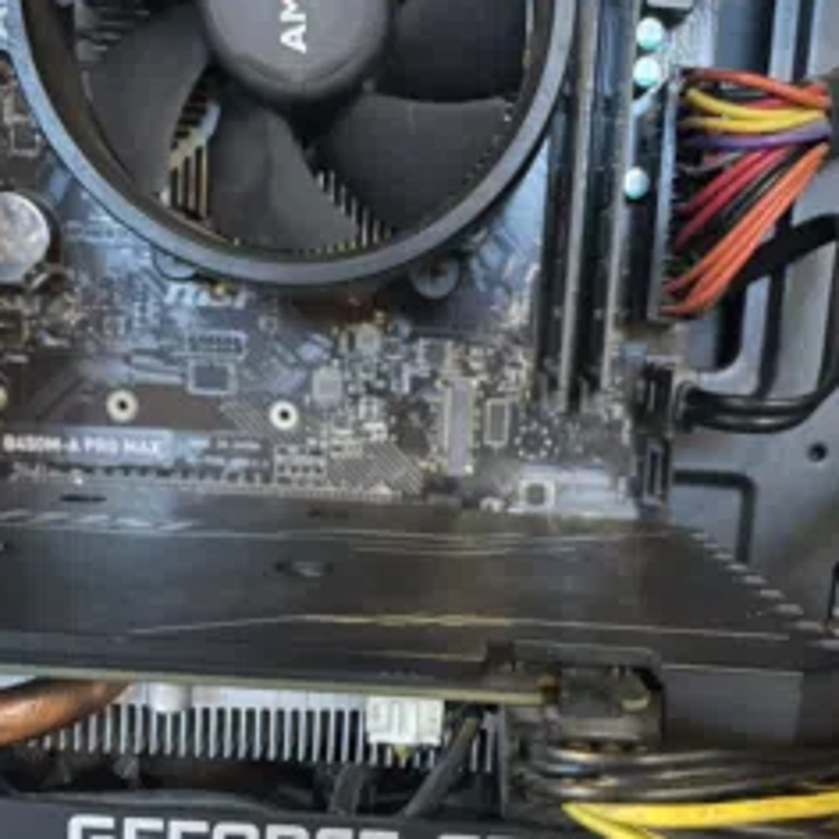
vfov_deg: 42.1
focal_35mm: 39
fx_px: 1069
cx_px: 441
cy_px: 576
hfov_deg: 42.8
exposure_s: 1/25
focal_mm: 4.2
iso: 1000
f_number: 1.6
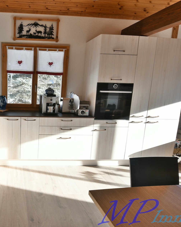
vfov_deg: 72.6
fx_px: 154
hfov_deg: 54.6
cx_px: 25
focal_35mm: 23
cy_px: 113
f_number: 13
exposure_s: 1/50
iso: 800
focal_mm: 11
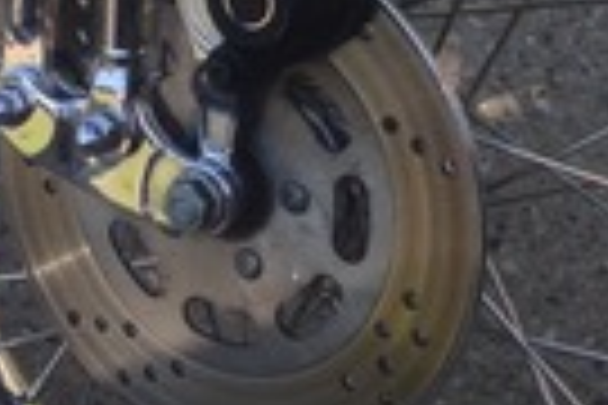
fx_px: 2584
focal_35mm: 153
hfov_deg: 13.2
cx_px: -63
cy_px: -562
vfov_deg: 8.3
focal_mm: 4.12
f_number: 2.4
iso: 50
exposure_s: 1/359
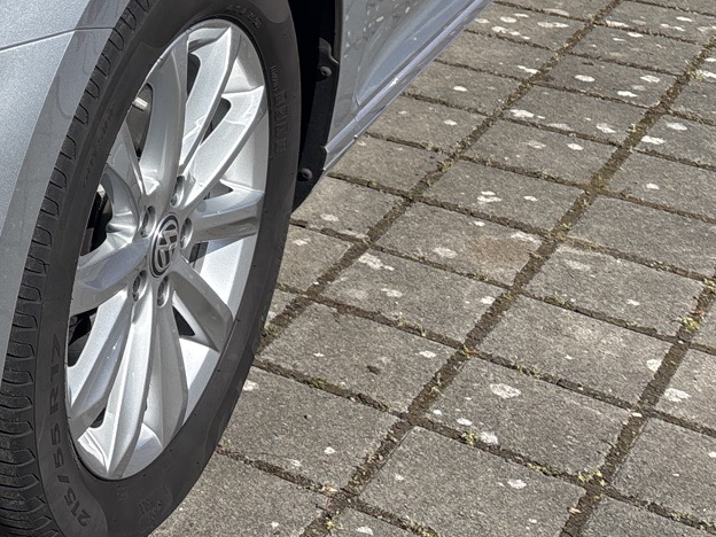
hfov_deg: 21.6
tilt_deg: -15.7
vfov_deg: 17.5
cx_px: -258
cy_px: -117
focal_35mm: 80
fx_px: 1655
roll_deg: -0.3
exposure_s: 1/3788
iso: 50
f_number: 1.6
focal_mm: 5.96
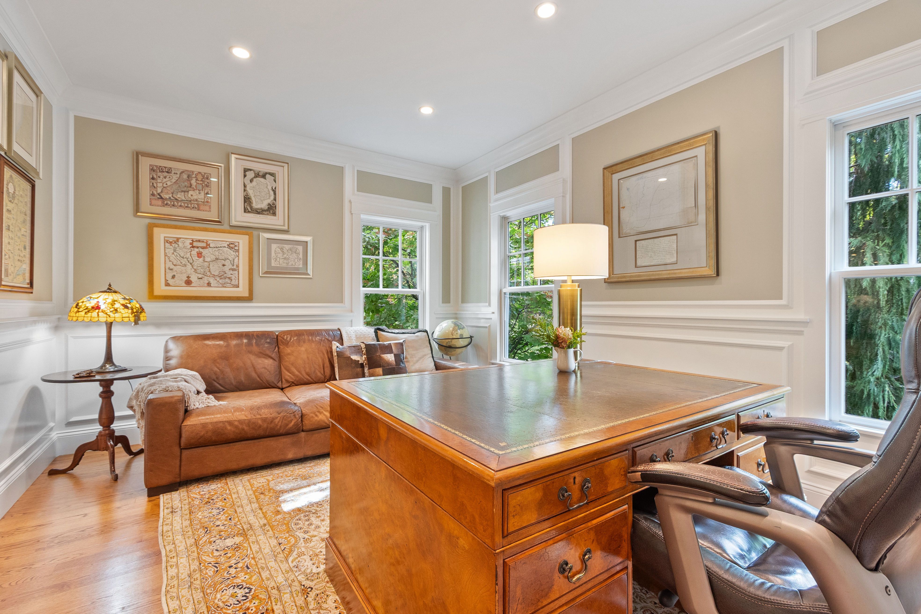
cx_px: 460
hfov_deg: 100.4
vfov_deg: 77.3
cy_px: 307
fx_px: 384
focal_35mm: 15
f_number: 6.3
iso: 800
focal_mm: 10
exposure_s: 1/3
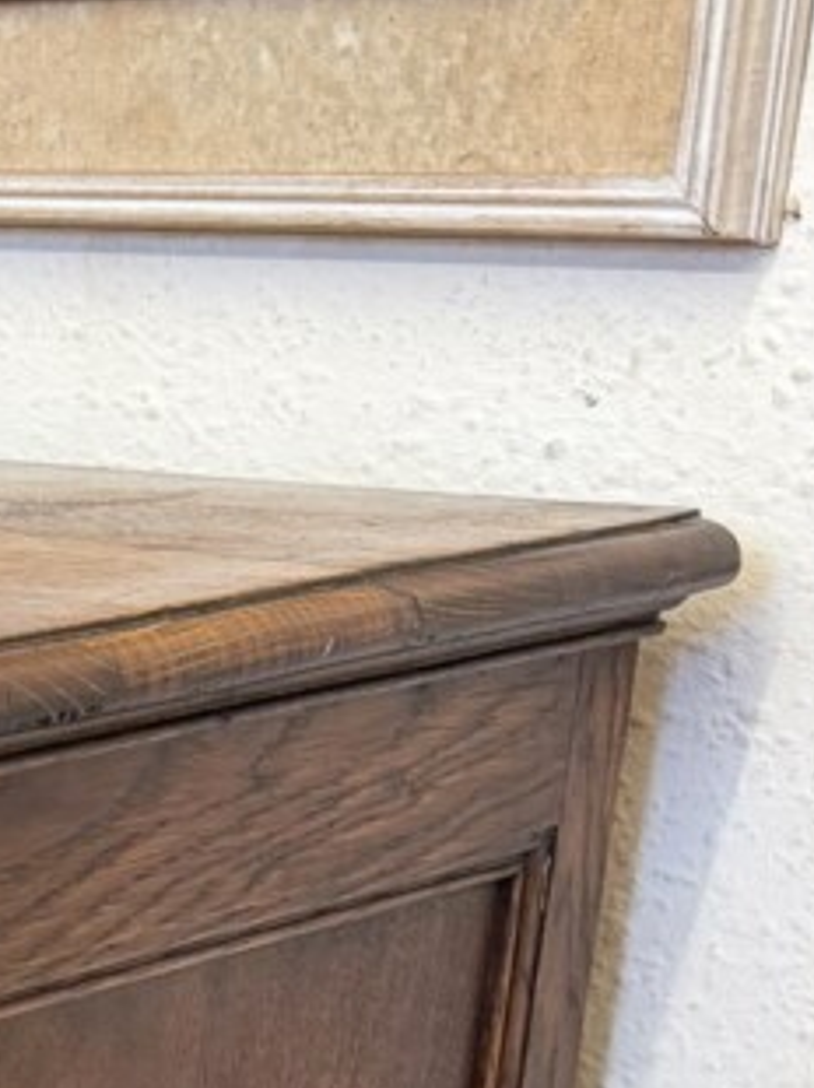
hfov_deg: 14.7
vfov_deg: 18.2
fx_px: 2920
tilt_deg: -28.0
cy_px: 1751
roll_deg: -0.1
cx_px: -418
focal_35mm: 93
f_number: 1.78
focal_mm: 6.76
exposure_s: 1/50
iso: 250
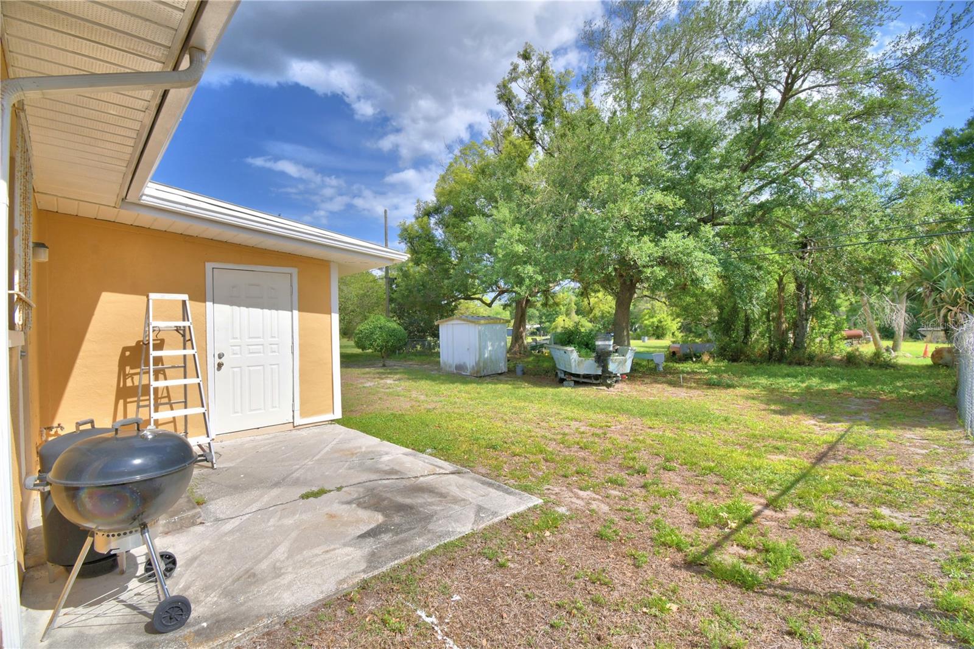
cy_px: 324
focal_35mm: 15
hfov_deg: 100.4
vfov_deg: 77.3
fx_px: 406
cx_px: 487
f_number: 10
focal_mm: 10
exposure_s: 1/250
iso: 100
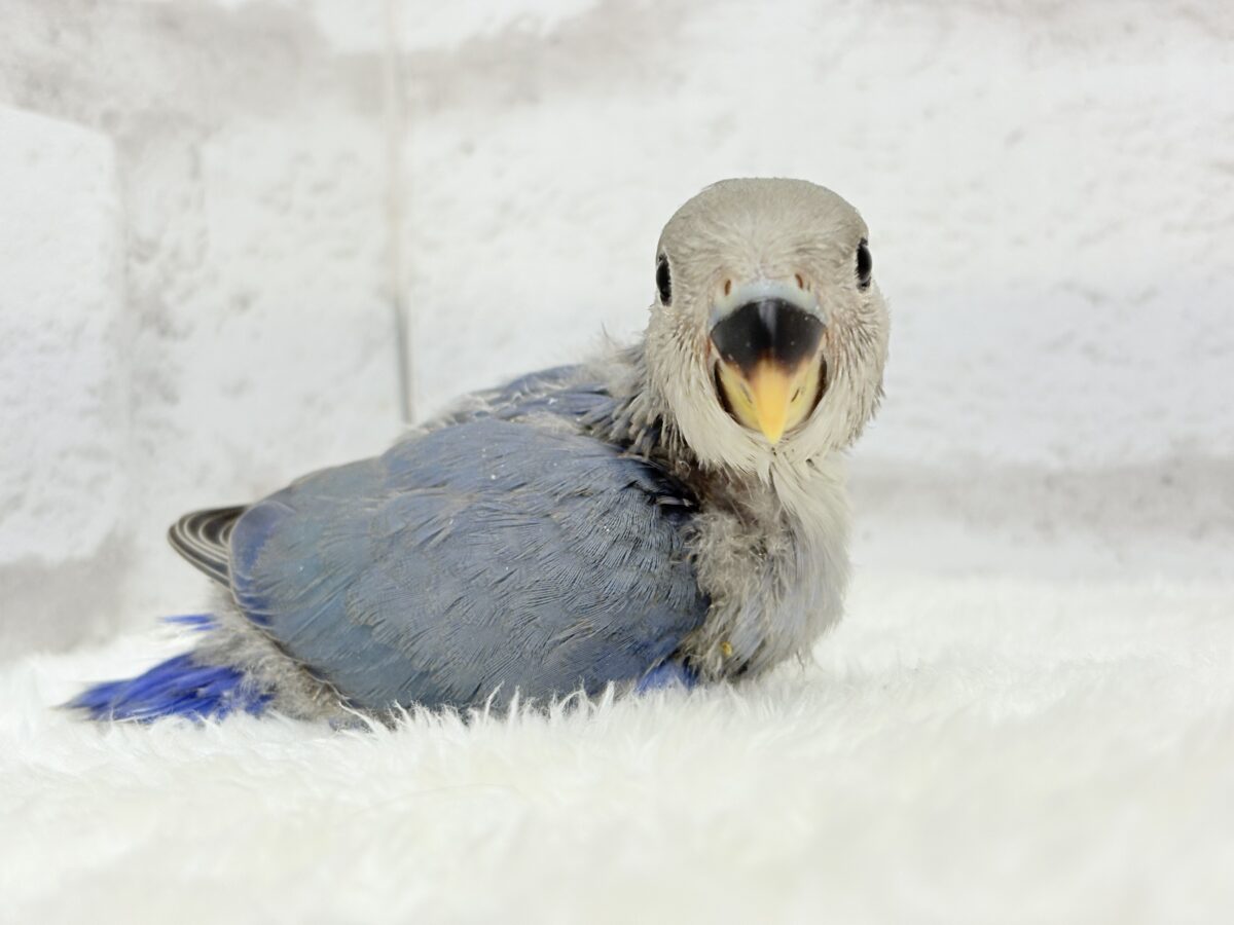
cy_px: 462
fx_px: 1854
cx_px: 617
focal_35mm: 52
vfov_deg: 28.0
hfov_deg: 36.8
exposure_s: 1/50
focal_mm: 5.96
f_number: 1.6
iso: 40
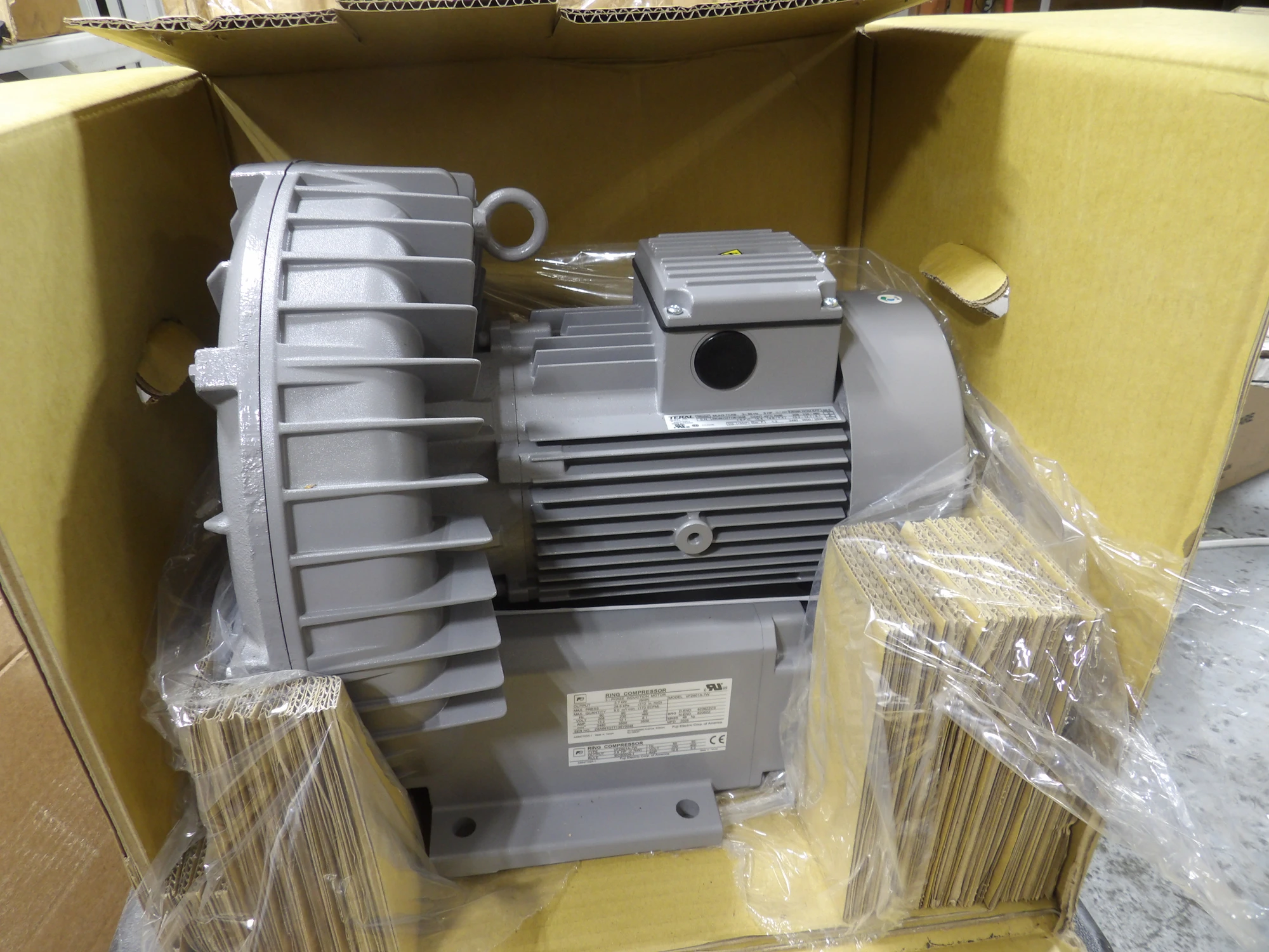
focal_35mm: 24
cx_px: 634
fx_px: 880
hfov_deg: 71.6
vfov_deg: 56.8
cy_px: 476
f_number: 3.2
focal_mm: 4.3
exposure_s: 1/28
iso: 200
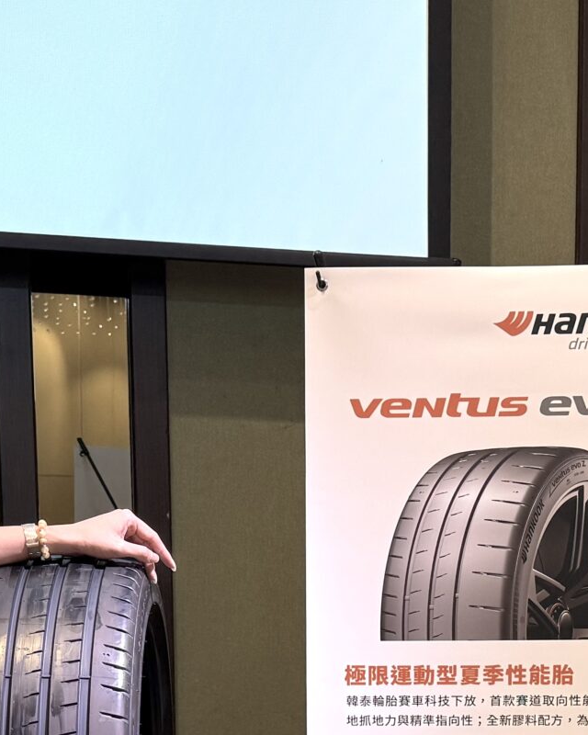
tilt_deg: -6.4
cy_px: 808
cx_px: 363
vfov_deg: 23.8
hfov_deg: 20.4
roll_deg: +0.3
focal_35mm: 75
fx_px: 1631
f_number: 1.78
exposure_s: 1/60
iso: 160
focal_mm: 6.76
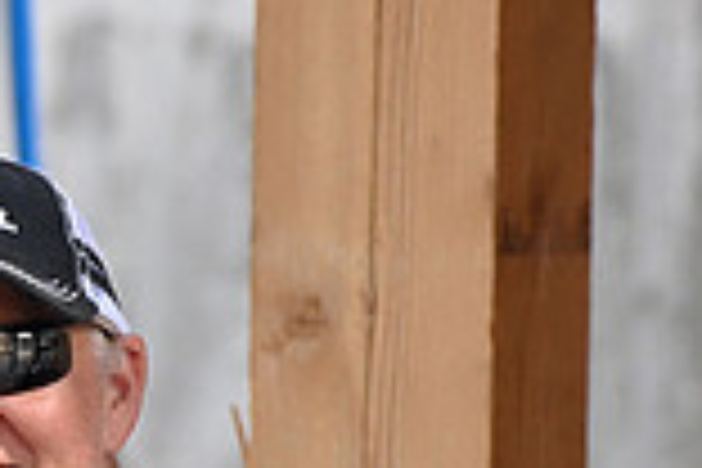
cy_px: 464
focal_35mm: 1855
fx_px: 36170
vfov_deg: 0.7
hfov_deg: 1.1
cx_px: -162
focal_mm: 500
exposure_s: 1/500
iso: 1800
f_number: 10
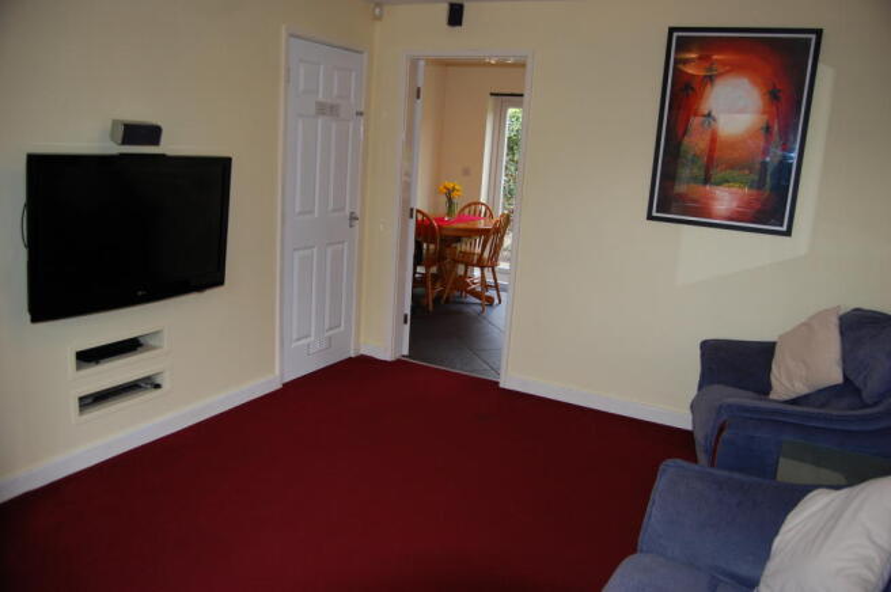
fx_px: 668
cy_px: 296
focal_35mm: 27
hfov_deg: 67.4
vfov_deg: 47.8
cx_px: 446
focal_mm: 18
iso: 400
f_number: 3.5
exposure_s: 1/60
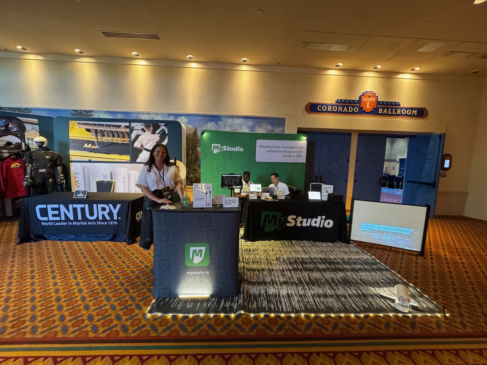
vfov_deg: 85.7
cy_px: 182
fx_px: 197
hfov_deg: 102.1
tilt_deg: -7.0
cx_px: 244
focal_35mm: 14
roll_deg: -1.6
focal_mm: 2.22
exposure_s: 1/60
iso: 1000
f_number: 2.2
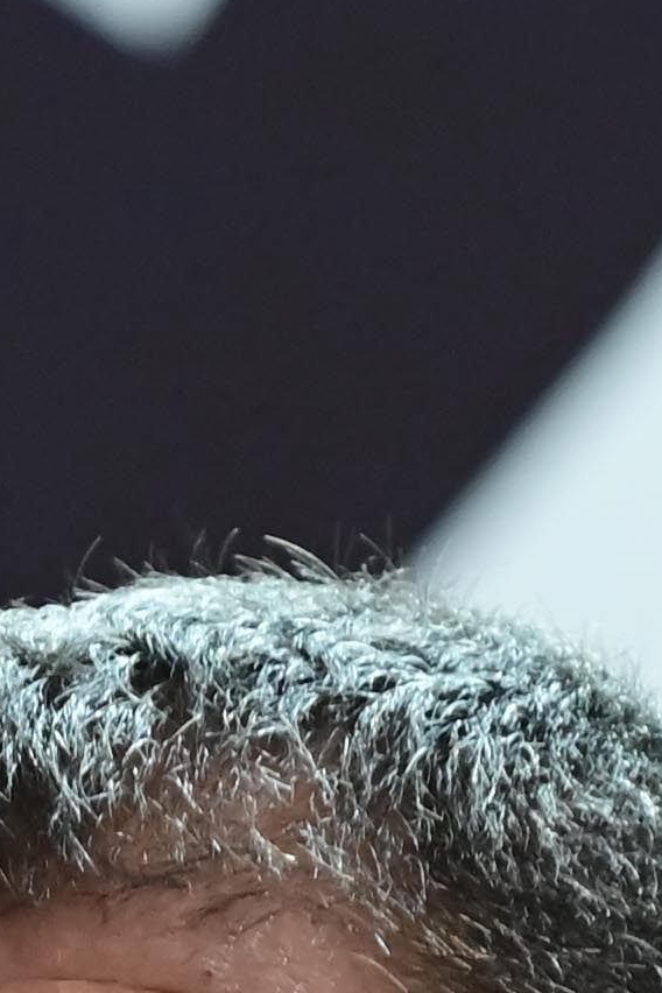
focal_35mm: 1386
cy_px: 1524
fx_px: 38228
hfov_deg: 1.0
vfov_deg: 1.5
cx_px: 57
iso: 4000
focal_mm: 200
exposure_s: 1/320
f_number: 3.5
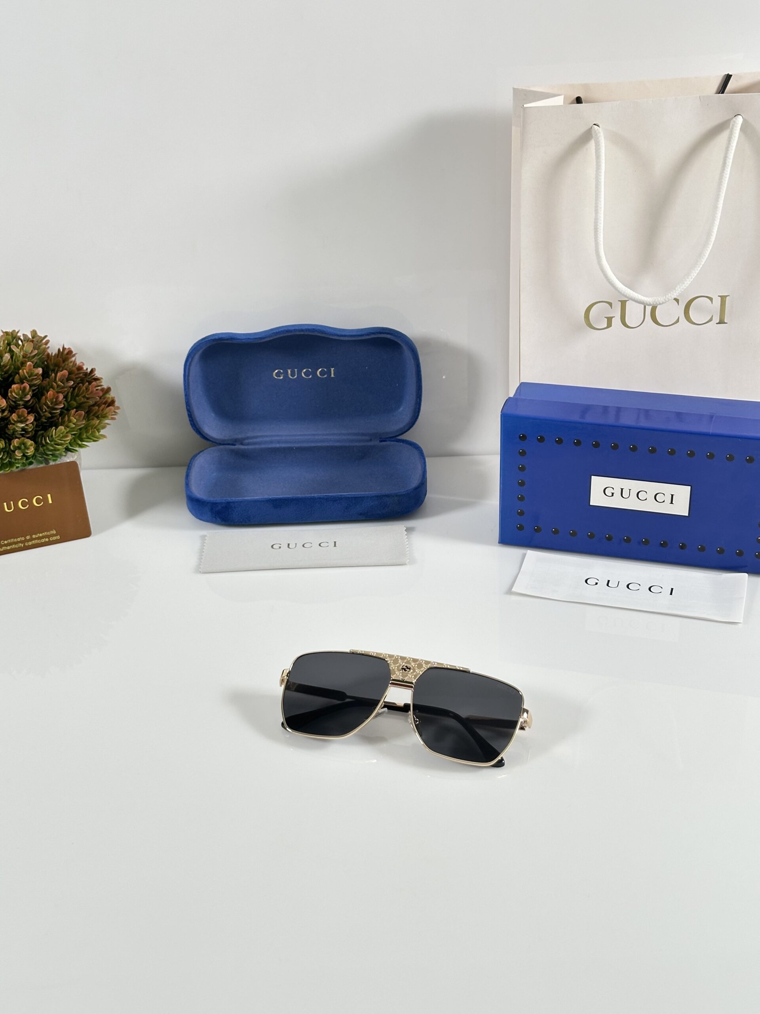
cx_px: 380
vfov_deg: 39.7
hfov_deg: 30.3
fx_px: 1405
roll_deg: +2.0
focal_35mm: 48
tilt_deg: -29.5
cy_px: 507
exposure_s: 1/100
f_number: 1.78
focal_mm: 6.86
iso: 100
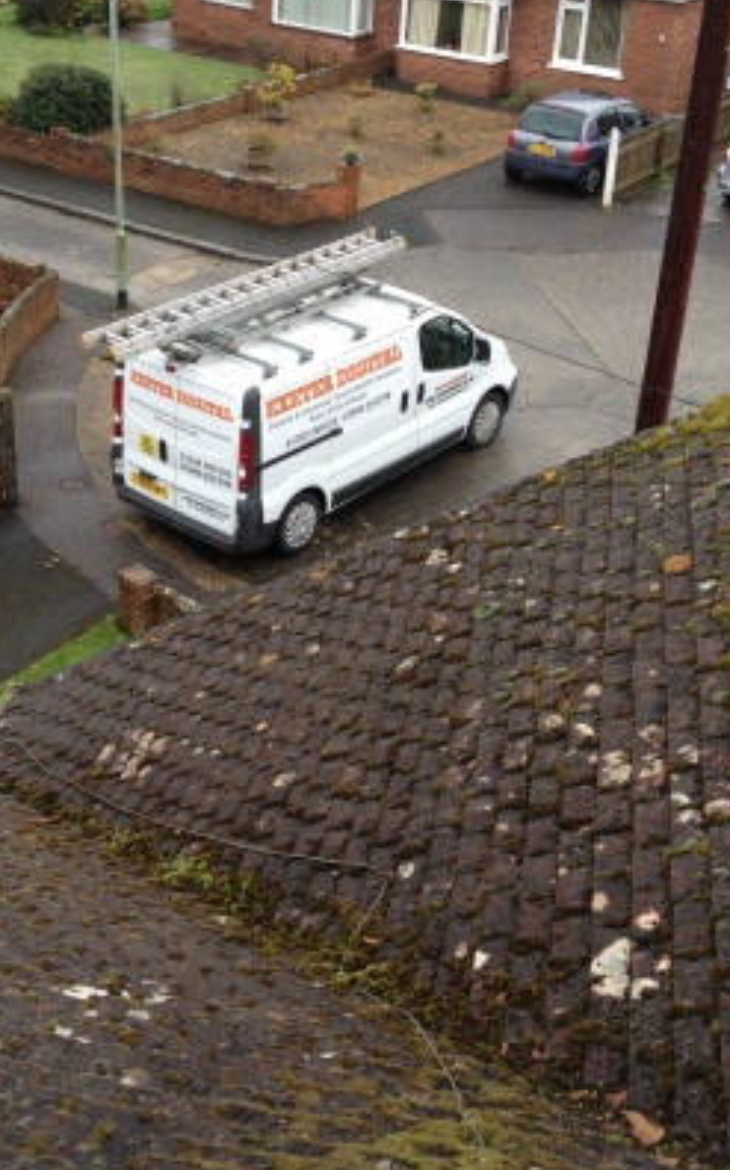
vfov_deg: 41.7
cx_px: 319
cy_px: 476
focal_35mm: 48
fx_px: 1530
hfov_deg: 26.8
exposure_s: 1/120
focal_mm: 4.28
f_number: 2.4
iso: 50
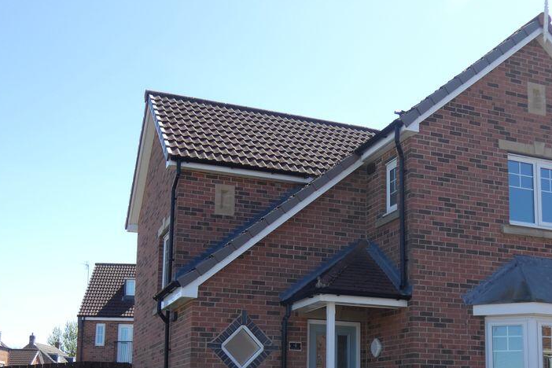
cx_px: 316
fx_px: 721
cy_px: 298
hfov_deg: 41.8
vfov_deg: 28.0
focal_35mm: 47
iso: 80
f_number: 3.3
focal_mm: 5.5
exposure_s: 1/400
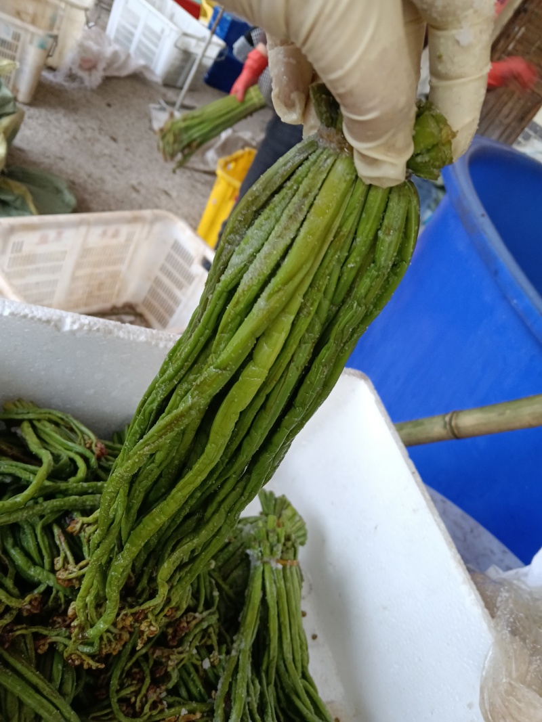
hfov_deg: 53.1
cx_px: 271
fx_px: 543
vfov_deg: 67.3
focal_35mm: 26
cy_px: 361
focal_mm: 4.05
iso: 683
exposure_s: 1/33.3
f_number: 1.8
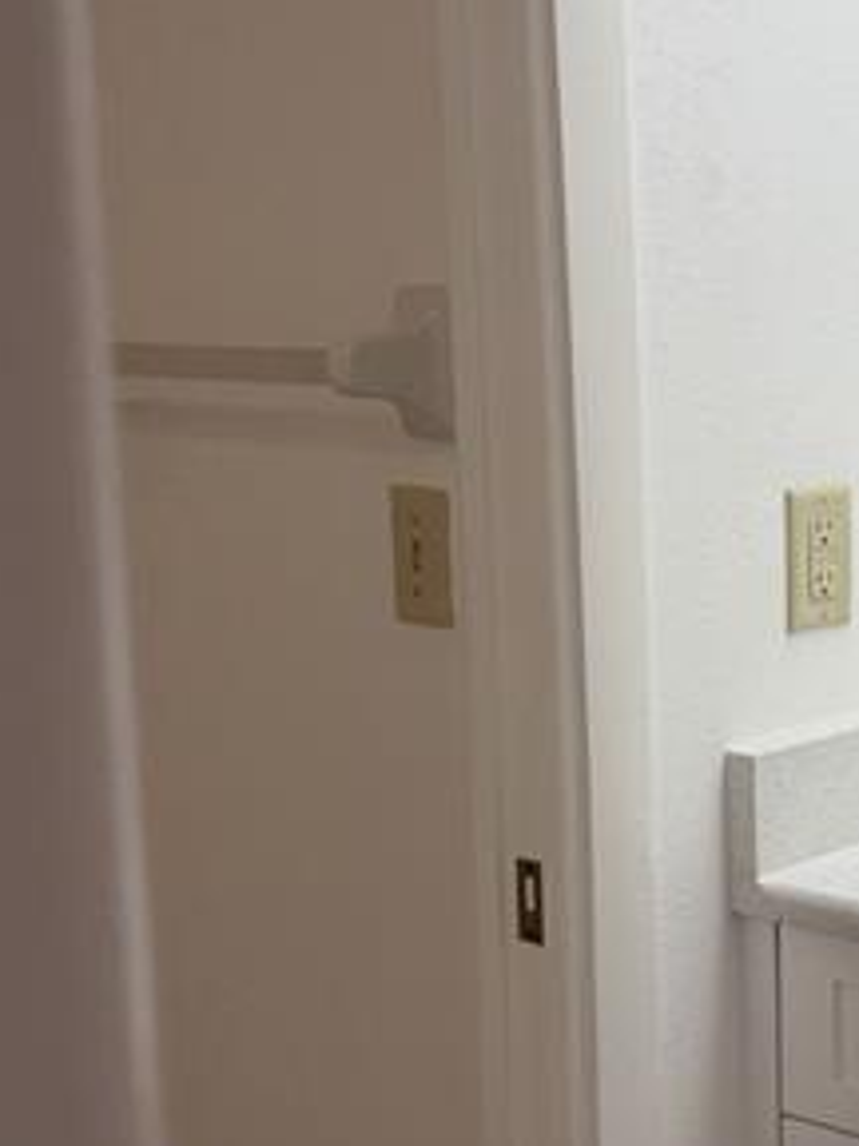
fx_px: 2118
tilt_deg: -8.8
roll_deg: +0.2
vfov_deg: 30.3
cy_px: 565
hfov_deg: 20.9
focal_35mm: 64
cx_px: 1114
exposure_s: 1/120
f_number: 1.78
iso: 100
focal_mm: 6.76
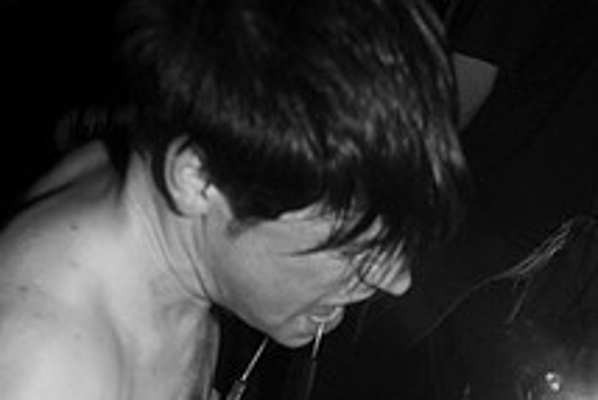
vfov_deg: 20.7
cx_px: 373
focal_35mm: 63
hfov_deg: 31.7
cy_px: 431
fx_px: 1047
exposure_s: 1/20
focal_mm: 20
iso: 800
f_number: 3.2
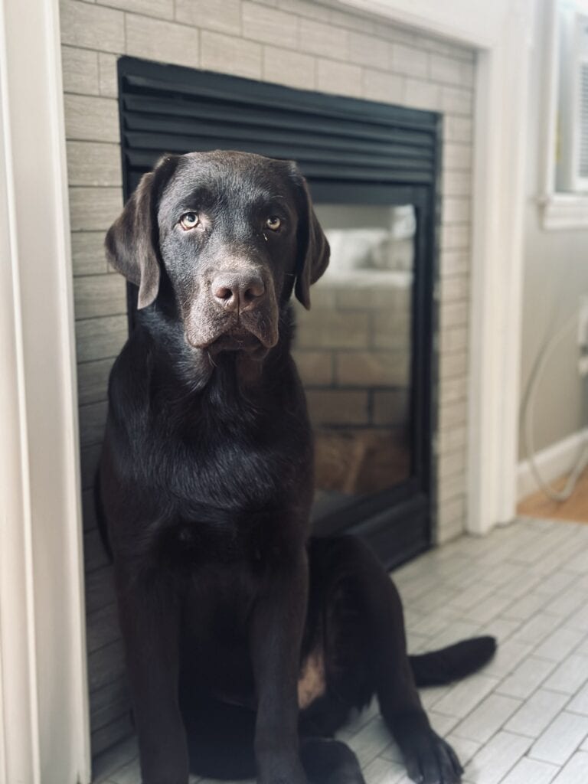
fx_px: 1087
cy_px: 392
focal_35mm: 48
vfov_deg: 39.7
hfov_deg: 30.3
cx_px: 294
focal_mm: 6.86
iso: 640
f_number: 1.78
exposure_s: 1/40
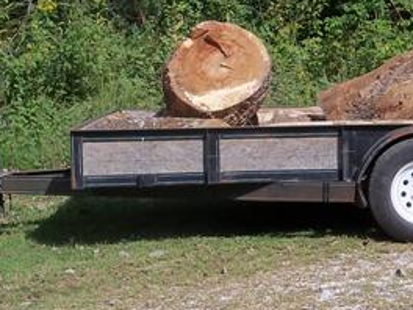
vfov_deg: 13.9
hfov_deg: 17.3
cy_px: 88
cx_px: 546
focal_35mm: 106
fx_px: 1265
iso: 80
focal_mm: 6.2
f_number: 3.5
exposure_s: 1/640
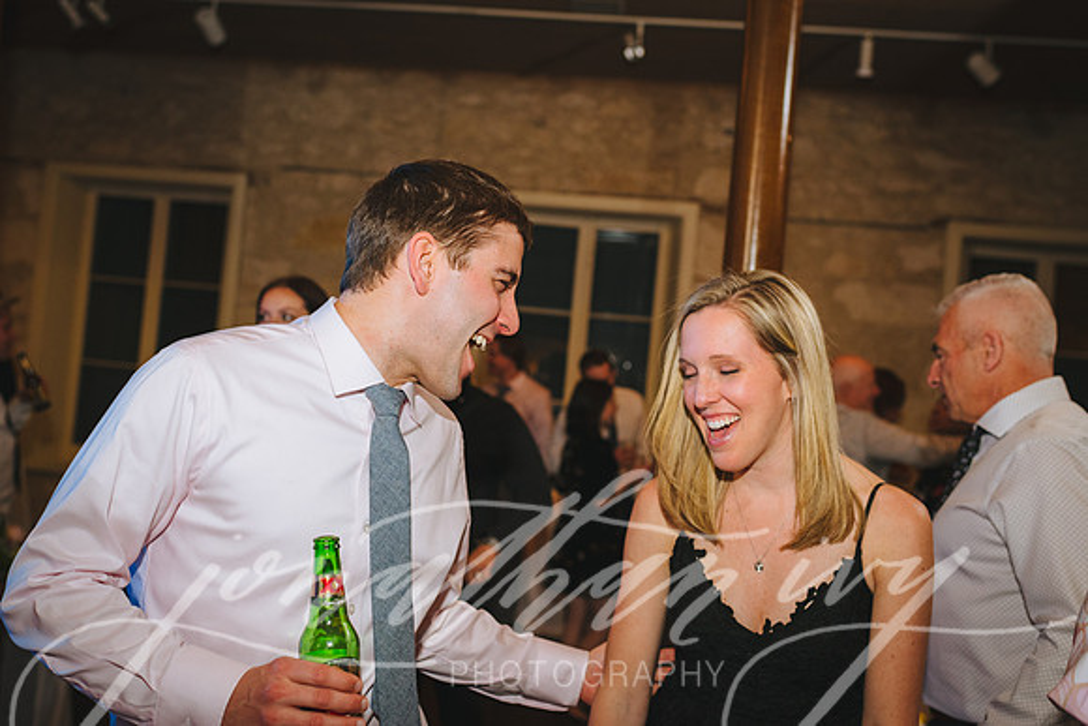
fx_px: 1145
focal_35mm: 38
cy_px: 333
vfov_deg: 35.2
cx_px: 499
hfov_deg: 50.8
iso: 1600
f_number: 3.5
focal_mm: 35
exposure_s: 1/160
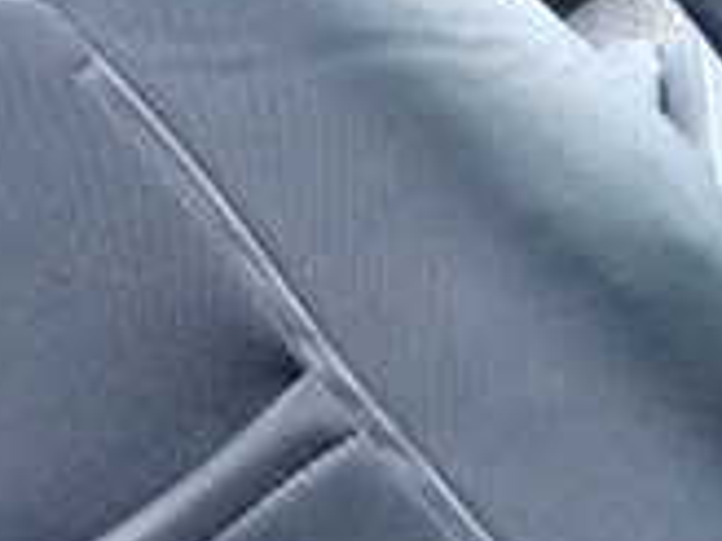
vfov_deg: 12.6
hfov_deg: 16.6
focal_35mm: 117
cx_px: 88
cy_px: 400
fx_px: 2440
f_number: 2.4
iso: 3200
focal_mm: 5.79
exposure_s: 1/125
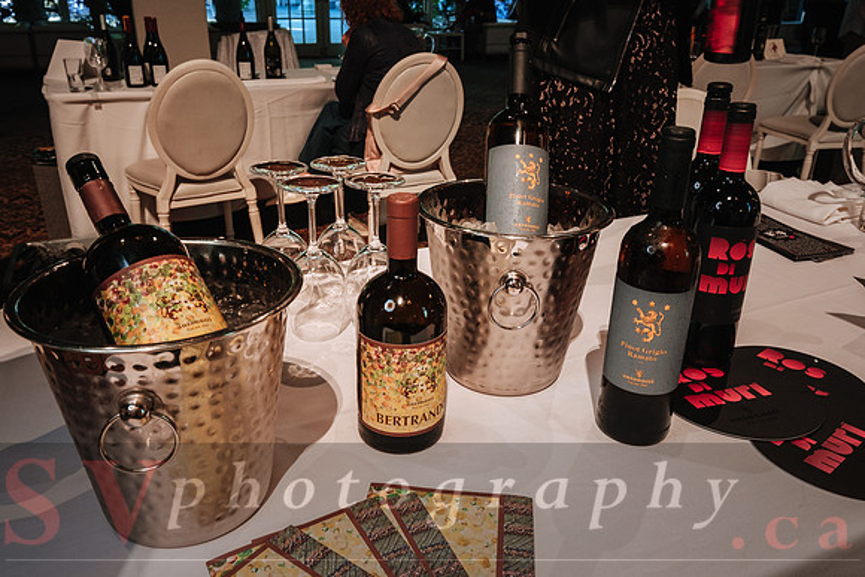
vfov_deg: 45.7
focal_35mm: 28
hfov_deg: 64.6
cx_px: 432
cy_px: 288
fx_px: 685
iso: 800
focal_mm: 18.2
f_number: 8
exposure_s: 1/20
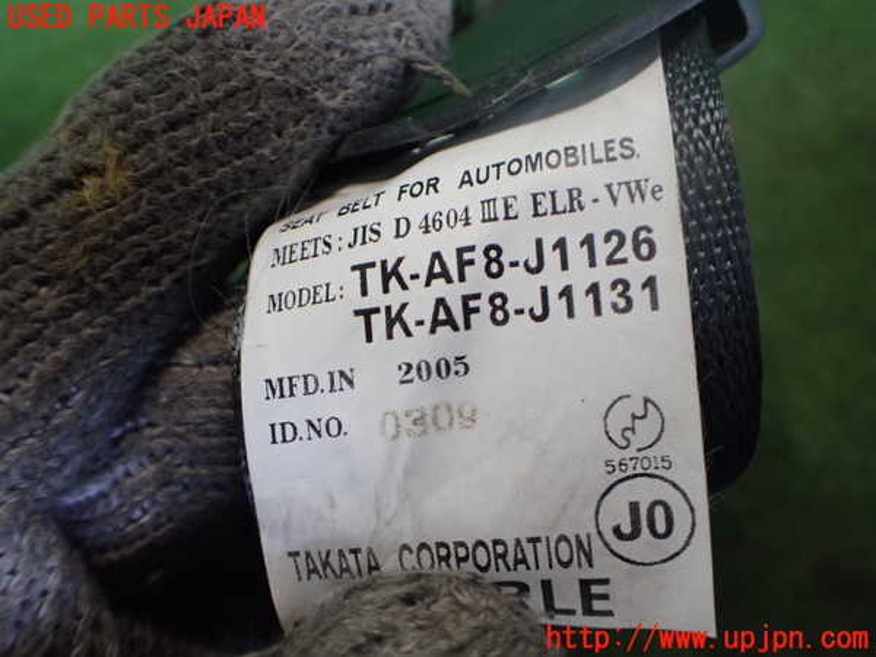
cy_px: 328
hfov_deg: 60.0
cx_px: 438
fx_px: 759
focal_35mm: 30
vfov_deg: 46.8
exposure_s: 1/125
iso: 400
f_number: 2.3
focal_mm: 5.4
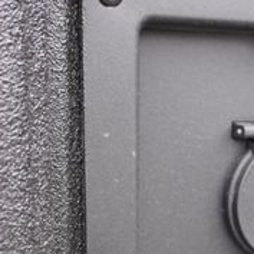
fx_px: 614
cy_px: 224
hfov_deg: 23.1
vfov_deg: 22.8
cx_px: 192
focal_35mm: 74
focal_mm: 16
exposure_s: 1/60
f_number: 4
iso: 125
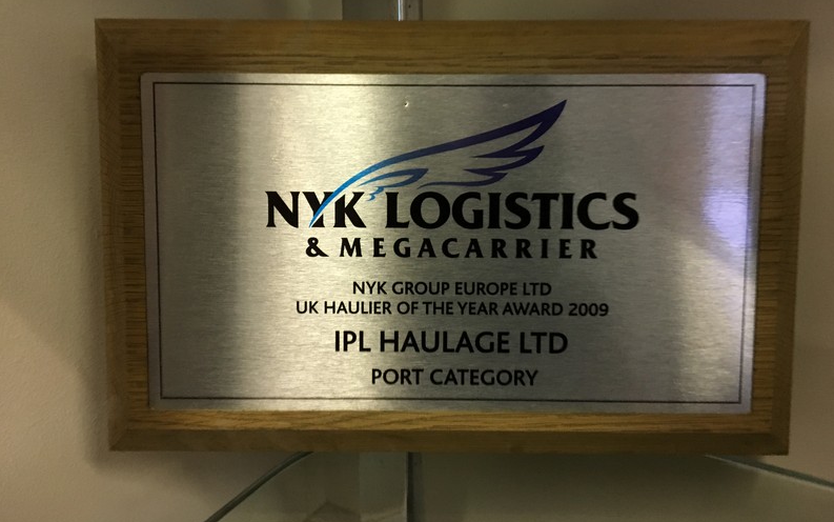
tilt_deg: -16.7
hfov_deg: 61.2
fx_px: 705
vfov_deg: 40.5
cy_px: 219
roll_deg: +0.5
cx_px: 419
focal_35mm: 31
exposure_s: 1/20
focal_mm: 4.15
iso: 200
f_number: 2.2
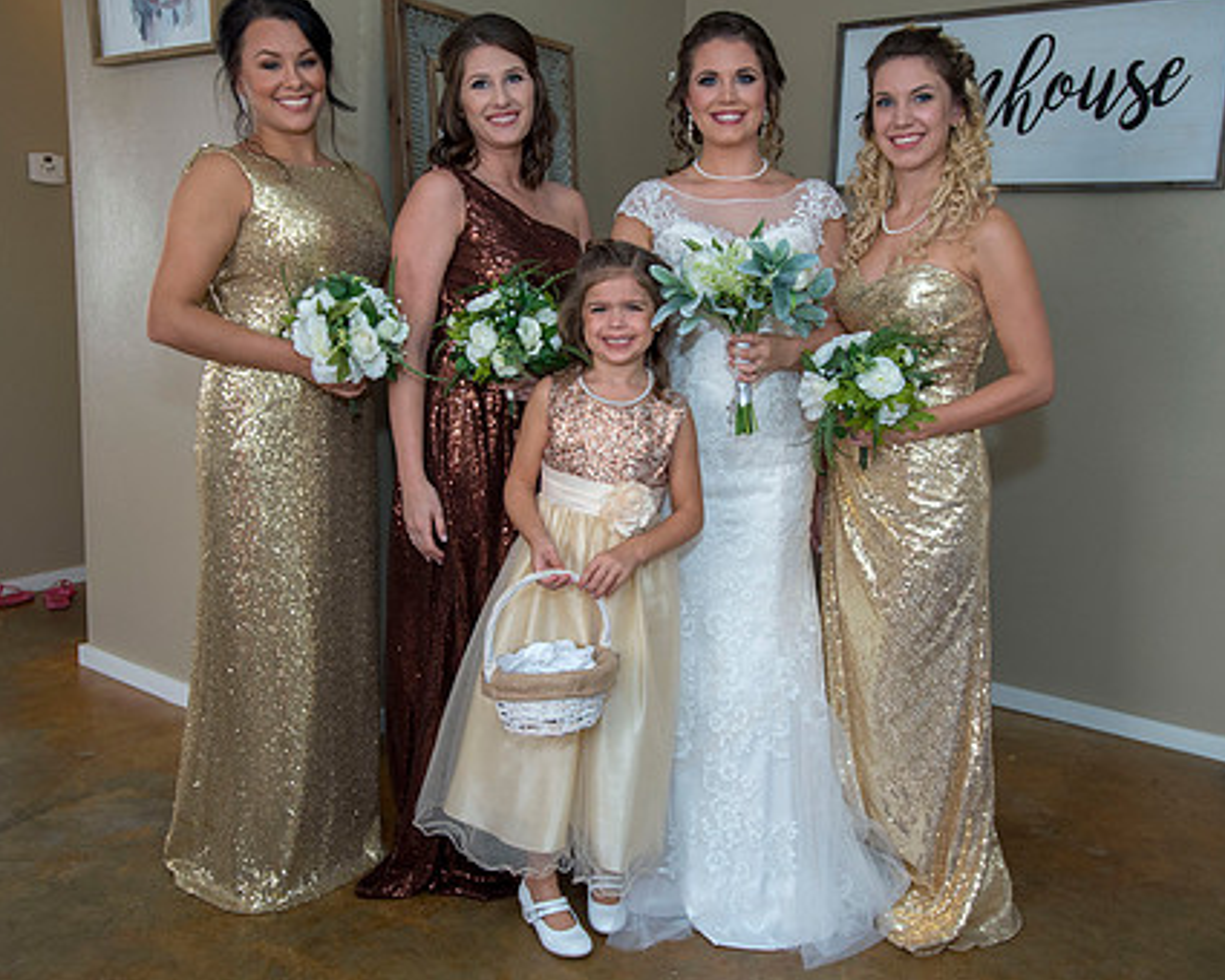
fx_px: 1160
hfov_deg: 55.7
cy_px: 478
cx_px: 617
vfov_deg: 45.8
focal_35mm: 32
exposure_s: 1/160
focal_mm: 25
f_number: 3.5
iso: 1250
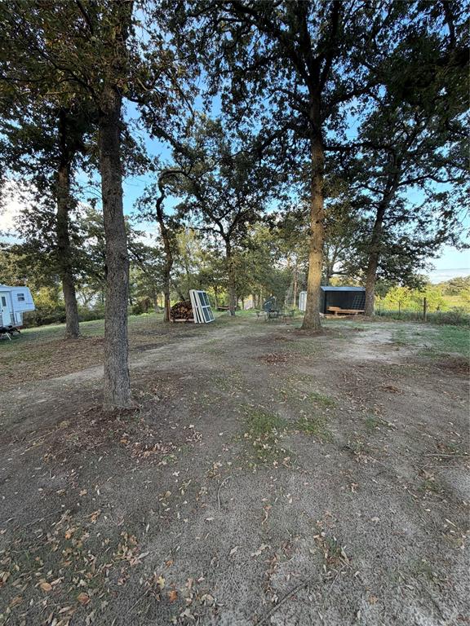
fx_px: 253
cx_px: 235
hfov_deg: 85.7
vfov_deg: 102.1
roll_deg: +0.3
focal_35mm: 14
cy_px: 313
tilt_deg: -5.3
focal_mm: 2.22
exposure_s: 1/121
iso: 80
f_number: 2.2
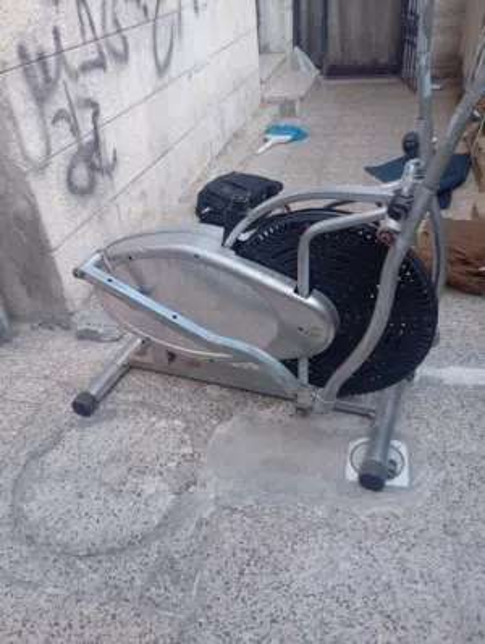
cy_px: 322
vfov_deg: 63.4
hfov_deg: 49.9
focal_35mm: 28
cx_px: 242
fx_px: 521
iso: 368
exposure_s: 1/50
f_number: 1.8
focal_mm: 4.27
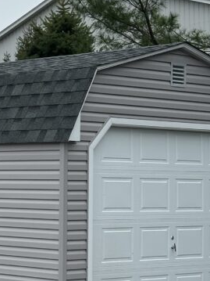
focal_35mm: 137
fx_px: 1109
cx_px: -10
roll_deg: +0.7
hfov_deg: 10.7
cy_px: 168
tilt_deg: +3.5
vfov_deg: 14.4
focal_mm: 6.86
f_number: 1.78
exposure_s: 1/2028
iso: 64
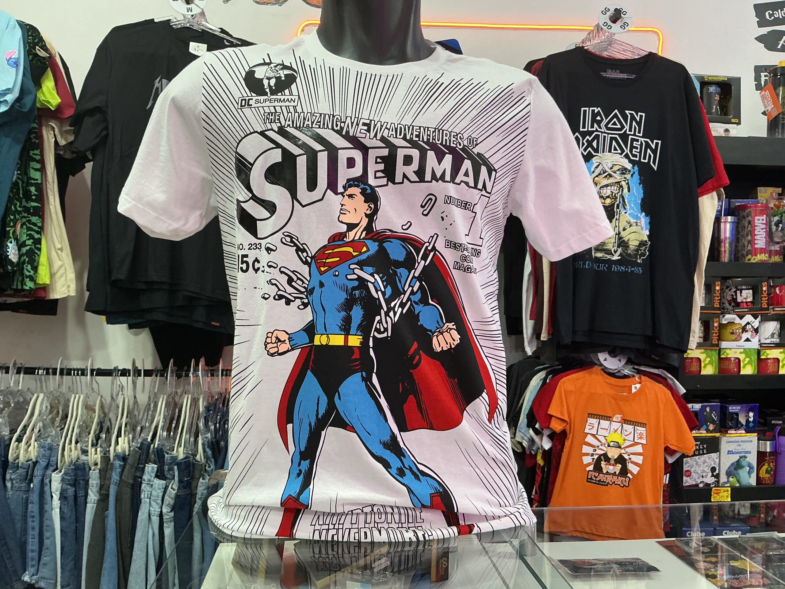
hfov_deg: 61.7
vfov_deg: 48.2
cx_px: 392
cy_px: 294
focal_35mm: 29
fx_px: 658
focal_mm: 3
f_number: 1.8
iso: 100
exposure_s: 1/60
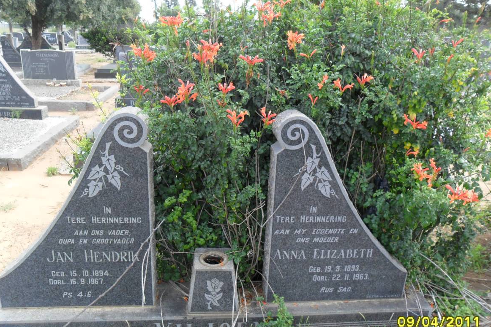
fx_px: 396
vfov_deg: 45.0
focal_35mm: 29
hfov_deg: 63.7
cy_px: 168
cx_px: 245
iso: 100
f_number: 3.5
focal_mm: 4.9
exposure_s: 1/90
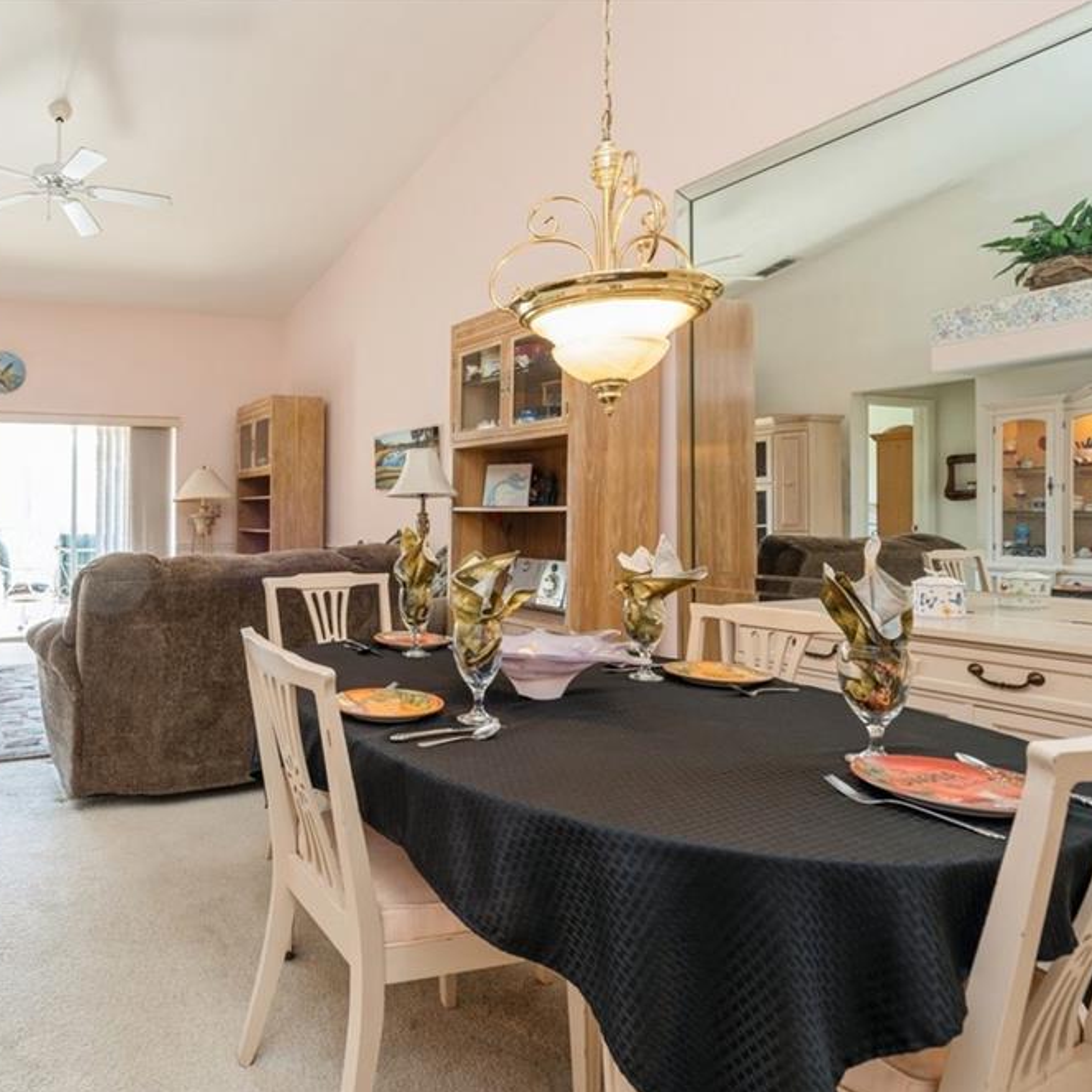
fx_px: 749
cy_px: 553
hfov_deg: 67.3
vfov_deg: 72.1
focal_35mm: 21
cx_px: 265
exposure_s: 1/4
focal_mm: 16
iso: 200
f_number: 8
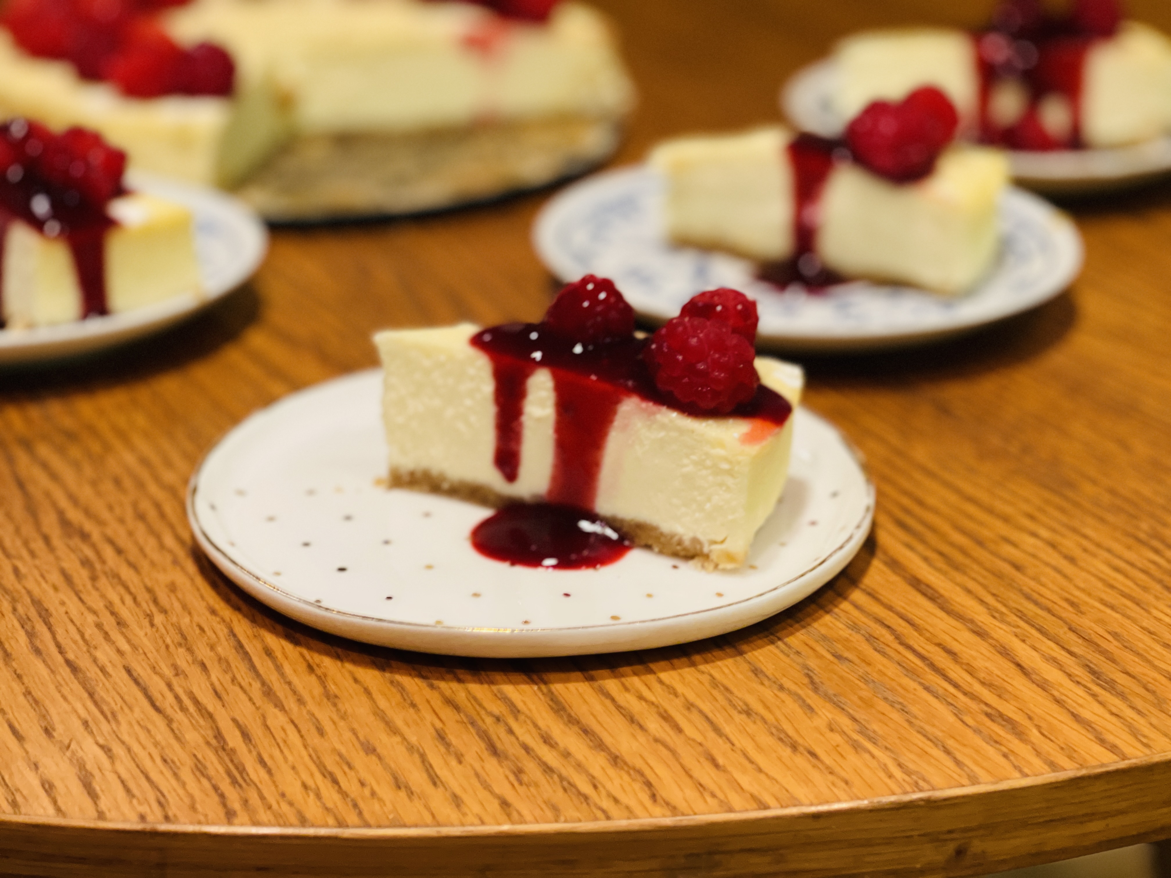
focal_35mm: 64
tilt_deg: -23.2
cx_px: 586
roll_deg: +0.0
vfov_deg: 22.9
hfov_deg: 30.3
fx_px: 2165
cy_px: 439
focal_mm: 7.5
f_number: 2.2
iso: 250
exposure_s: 1/33
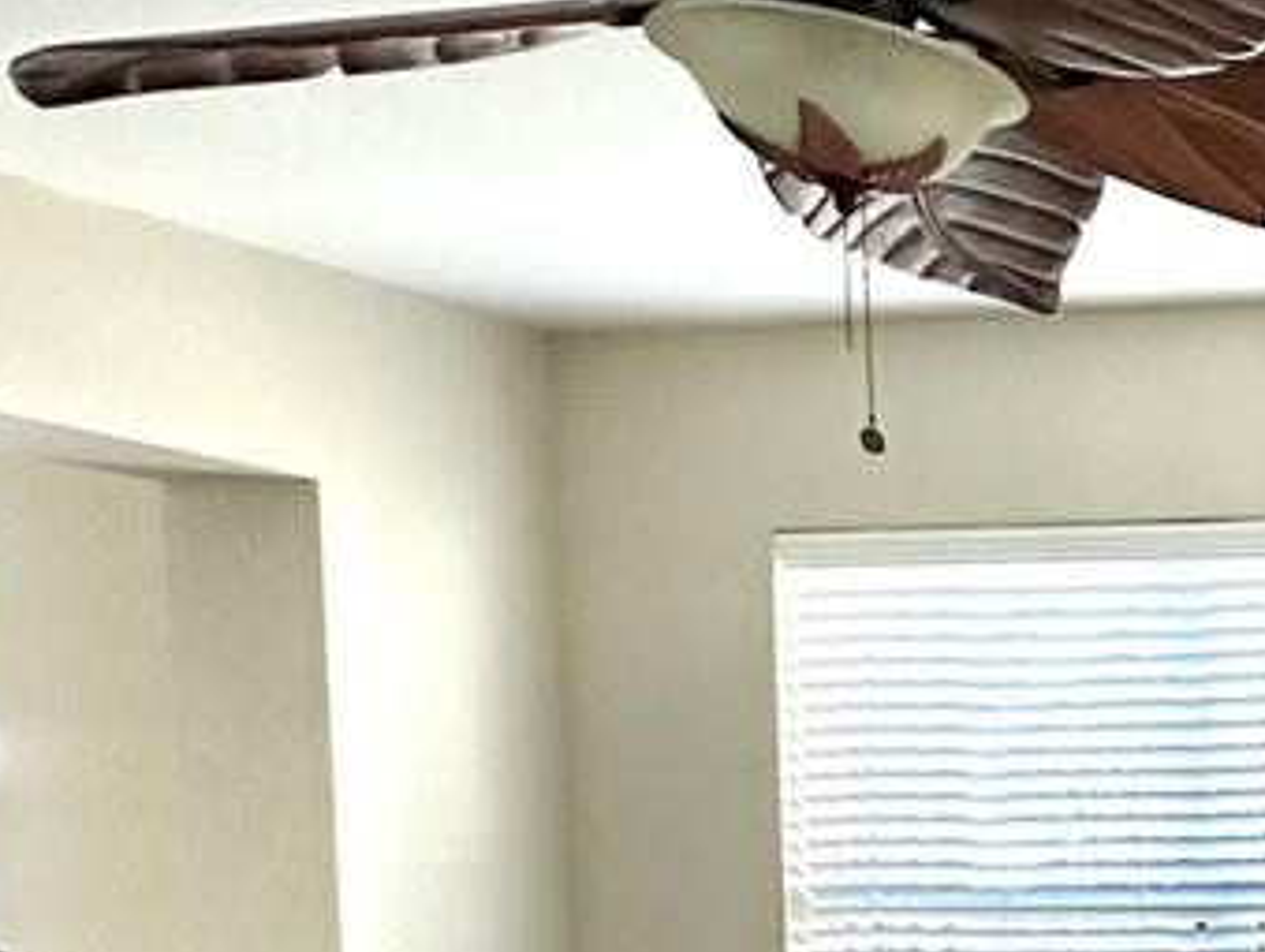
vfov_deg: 20.9
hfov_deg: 18.7
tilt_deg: -2.8
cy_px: 1131
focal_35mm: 66
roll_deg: +0.1
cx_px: 2530
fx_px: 2414
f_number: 2.2
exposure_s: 1/120
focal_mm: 2.22
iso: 250
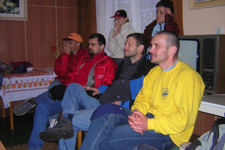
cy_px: 75
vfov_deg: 35.1
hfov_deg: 50.7
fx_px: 237
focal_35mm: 38
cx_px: 112
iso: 217
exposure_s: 1/60.1
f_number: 2.6
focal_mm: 4.7
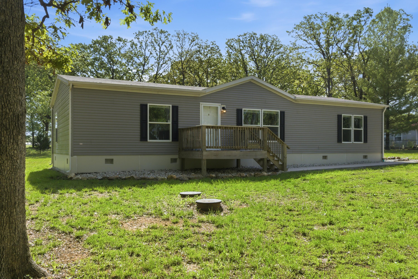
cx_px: 209
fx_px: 348
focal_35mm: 30
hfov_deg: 61.9
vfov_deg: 43.6
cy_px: 140
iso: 320
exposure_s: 1/250
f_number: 9
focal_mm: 20
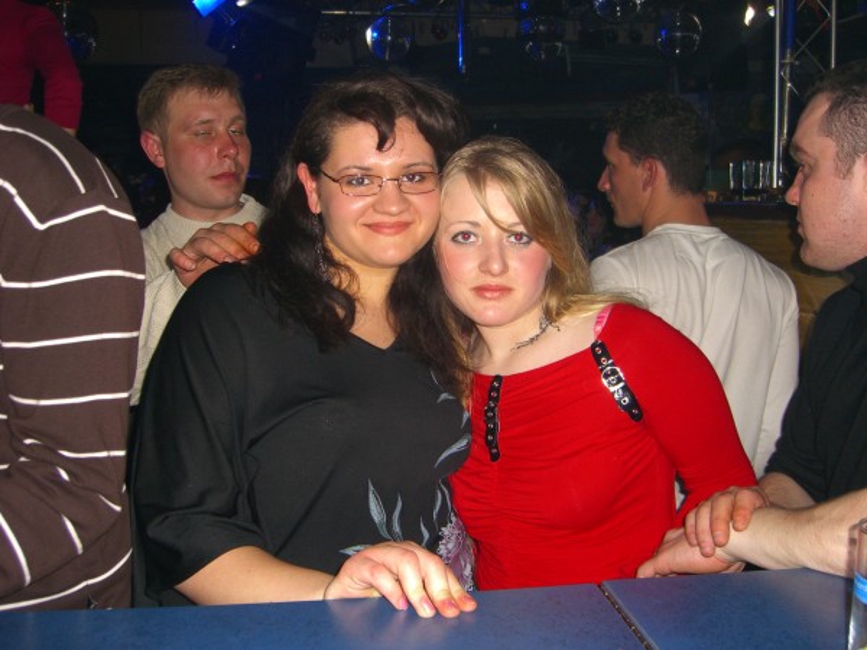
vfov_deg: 37.7
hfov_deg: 49.0
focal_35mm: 38
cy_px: 325
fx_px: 952
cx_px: 434
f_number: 2.8
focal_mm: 7.9
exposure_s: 1/60
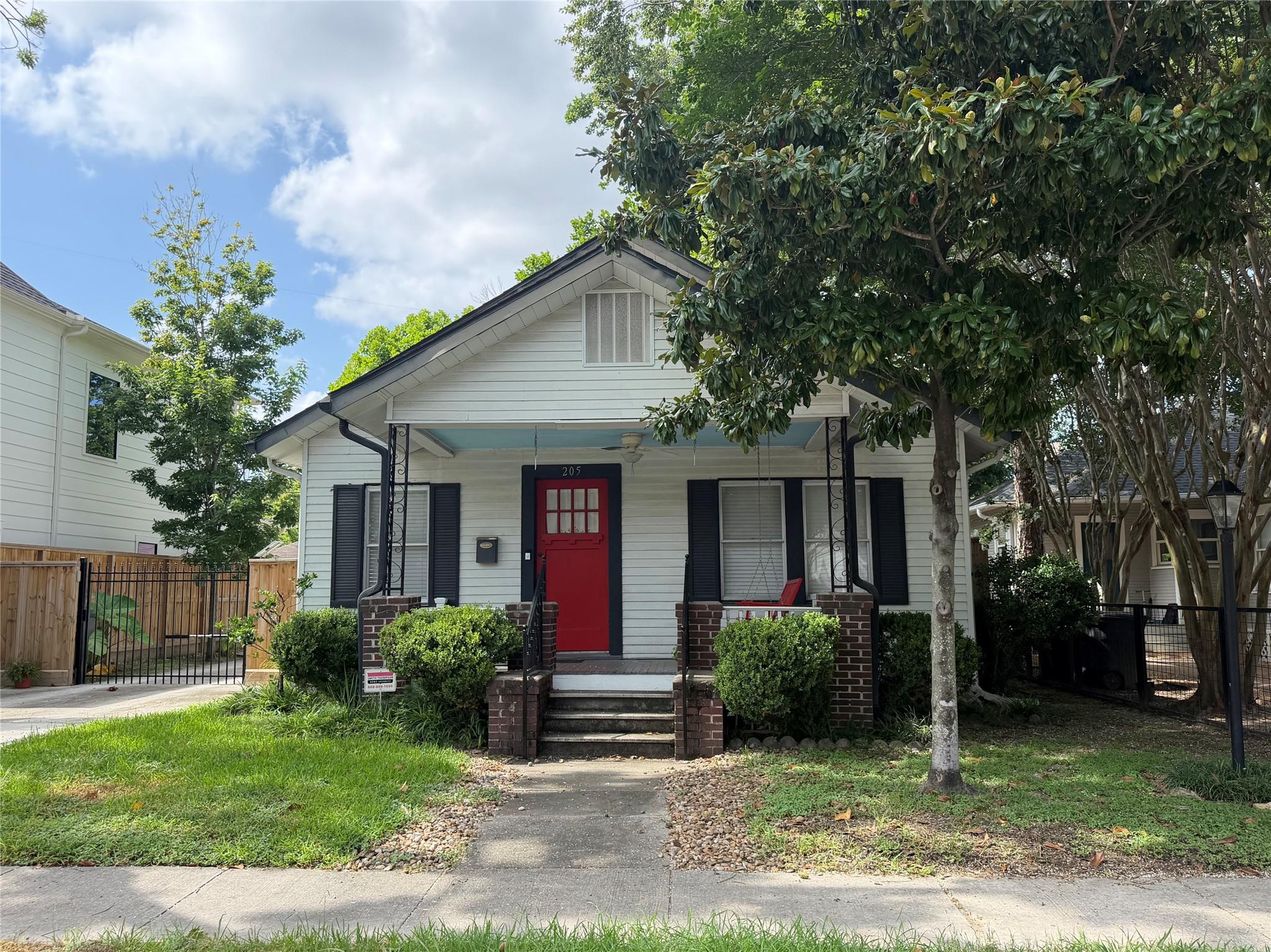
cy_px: 476
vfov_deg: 56.8
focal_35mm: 24
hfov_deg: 71.6
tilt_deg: +6.3
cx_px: 636
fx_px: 881
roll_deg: -1.4
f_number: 1.78
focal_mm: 6.76
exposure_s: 1/1901
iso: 100
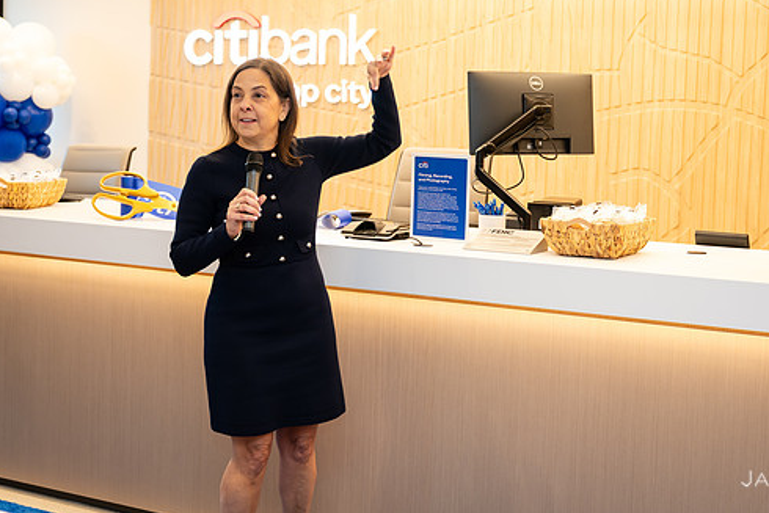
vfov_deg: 25.5
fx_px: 1132
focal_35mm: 53
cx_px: 435
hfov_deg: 37.4
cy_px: 203
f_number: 3.2
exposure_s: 1/125
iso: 400
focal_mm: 42
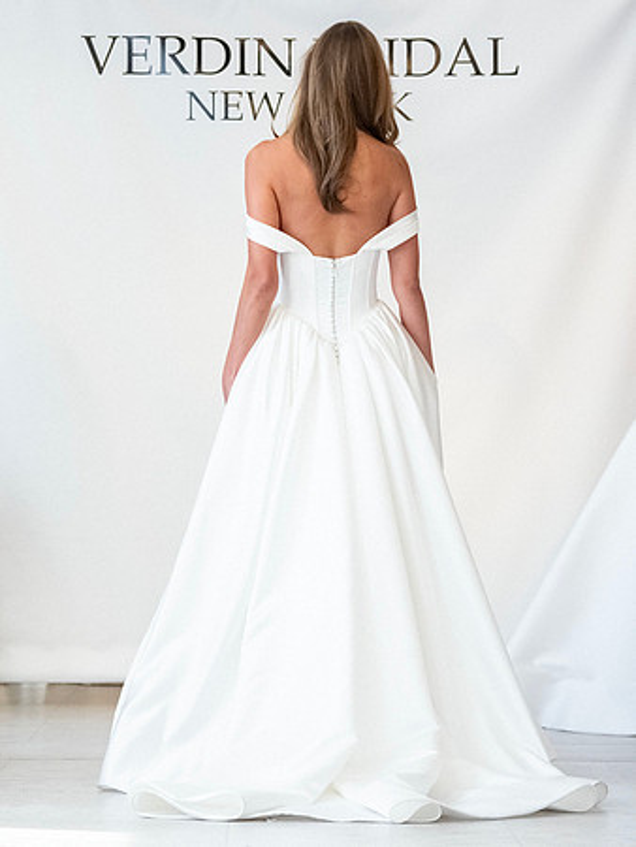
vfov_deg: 17.3
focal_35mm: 114
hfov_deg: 13.0
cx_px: 318
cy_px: 424
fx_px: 2790
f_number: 4
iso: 1600
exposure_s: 1/500
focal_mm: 57
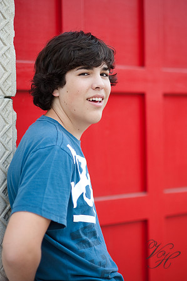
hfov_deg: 16.0
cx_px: 94
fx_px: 664
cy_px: 140
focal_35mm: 85
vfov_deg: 23.9
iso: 200
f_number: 2
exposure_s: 1/200
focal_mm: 85
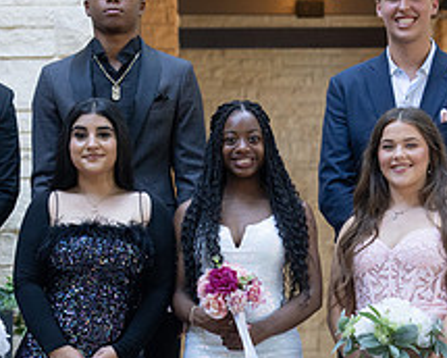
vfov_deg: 7.8
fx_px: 2633
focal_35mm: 199
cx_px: 232
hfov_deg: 9.7
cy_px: 288
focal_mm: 70
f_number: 4
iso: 1600
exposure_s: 1/320
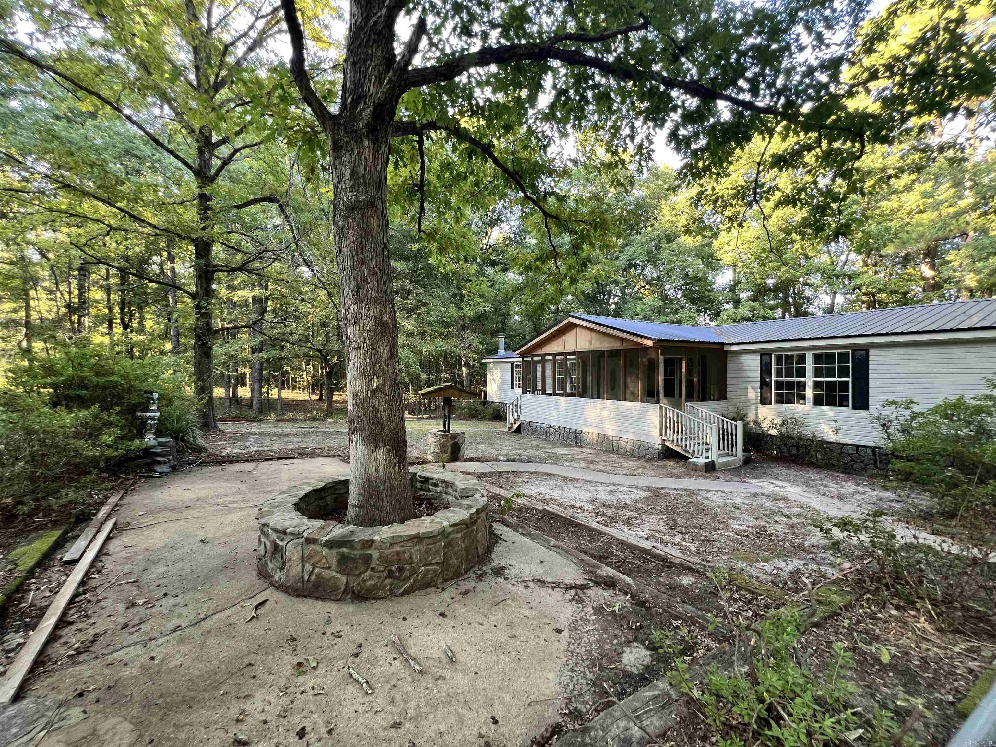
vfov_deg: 89.9
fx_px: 374
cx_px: 498
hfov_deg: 106.2
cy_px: 374
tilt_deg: -0.6
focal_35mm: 13
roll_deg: -0.2
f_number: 1.8
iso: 160
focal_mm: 1.57
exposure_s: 1/99
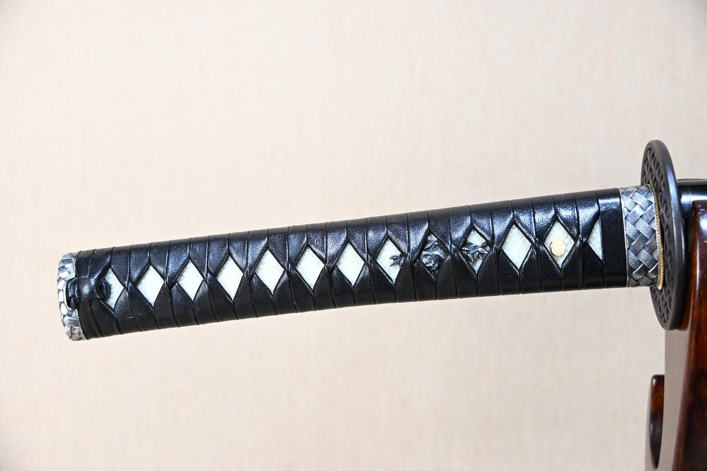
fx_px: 1031
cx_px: 354
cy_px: 236
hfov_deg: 37.9
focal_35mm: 52
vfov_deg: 25.7
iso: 100
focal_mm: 35
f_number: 4.2
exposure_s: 1/2
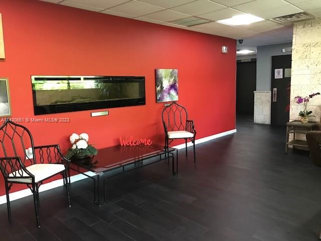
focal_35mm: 28
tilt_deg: -7.6
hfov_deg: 63.4
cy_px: 120
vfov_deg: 49.7
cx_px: 160
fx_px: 260
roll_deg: +1.1
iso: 100
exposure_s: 1/15
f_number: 1.8
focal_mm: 3.99
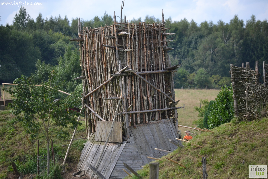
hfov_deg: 10.2
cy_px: 90
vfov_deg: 6.8
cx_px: 134
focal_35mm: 202
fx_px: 1508
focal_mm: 135
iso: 400
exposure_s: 1/1000
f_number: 5
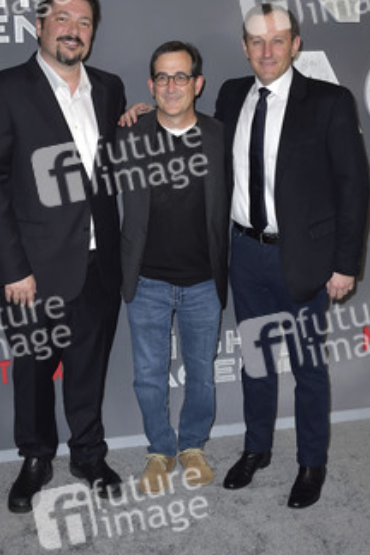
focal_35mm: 42
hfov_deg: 31.9
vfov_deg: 46.3
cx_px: 170
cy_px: 252
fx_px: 647
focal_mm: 34
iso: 400
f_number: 6.3
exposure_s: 1/250
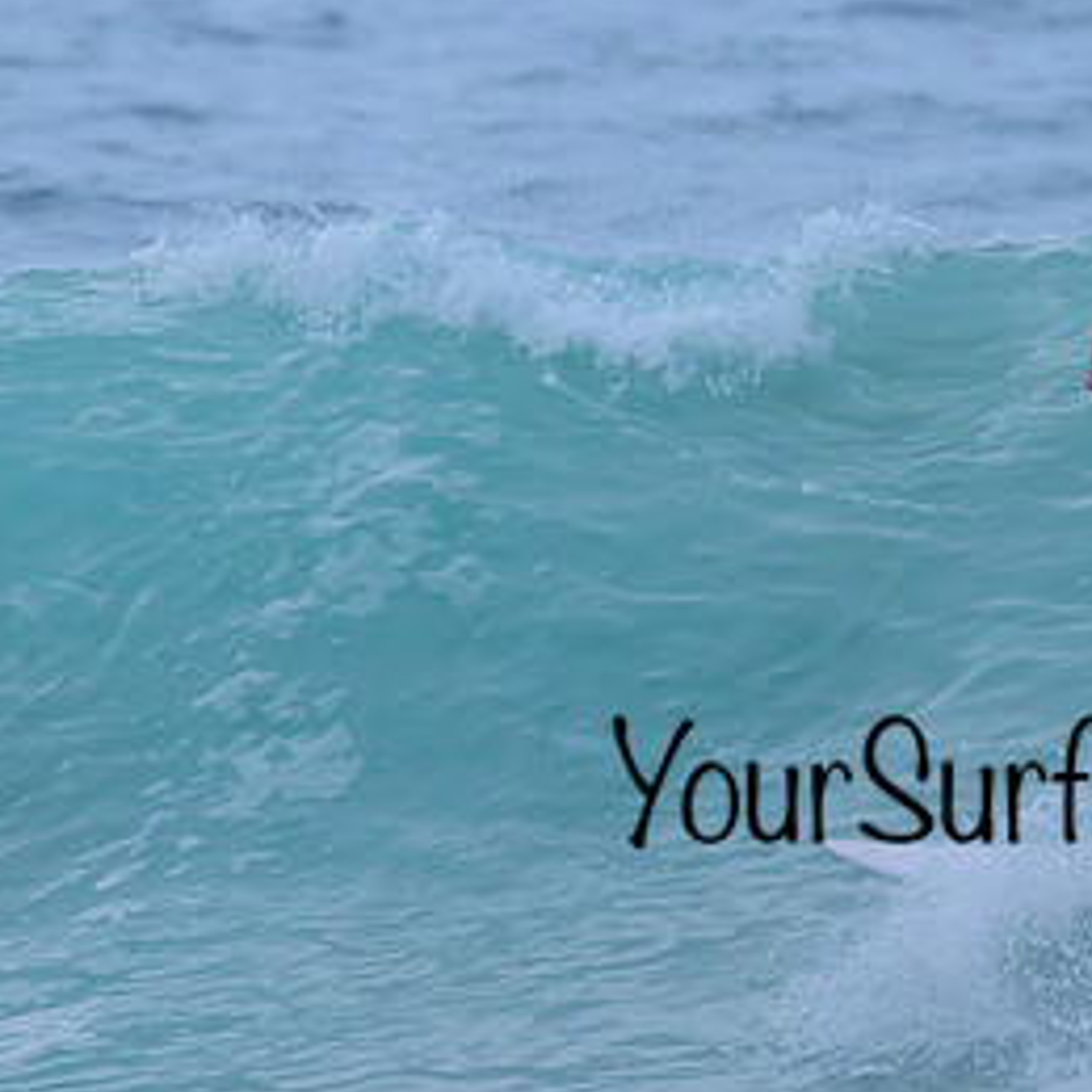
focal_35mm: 1582
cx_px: 1011
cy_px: 557
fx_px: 56462
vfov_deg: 1.1
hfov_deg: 1.1
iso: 1100
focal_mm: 650
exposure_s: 1/1250
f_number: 11
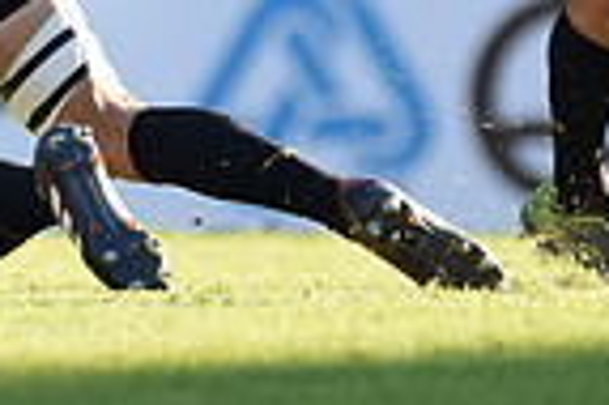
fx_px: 28827
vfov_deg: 0.8
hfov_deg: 1.2
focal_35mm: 1706
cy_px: -369
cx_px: -102
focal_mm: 420
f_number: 4
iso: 500
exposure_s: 1/1000
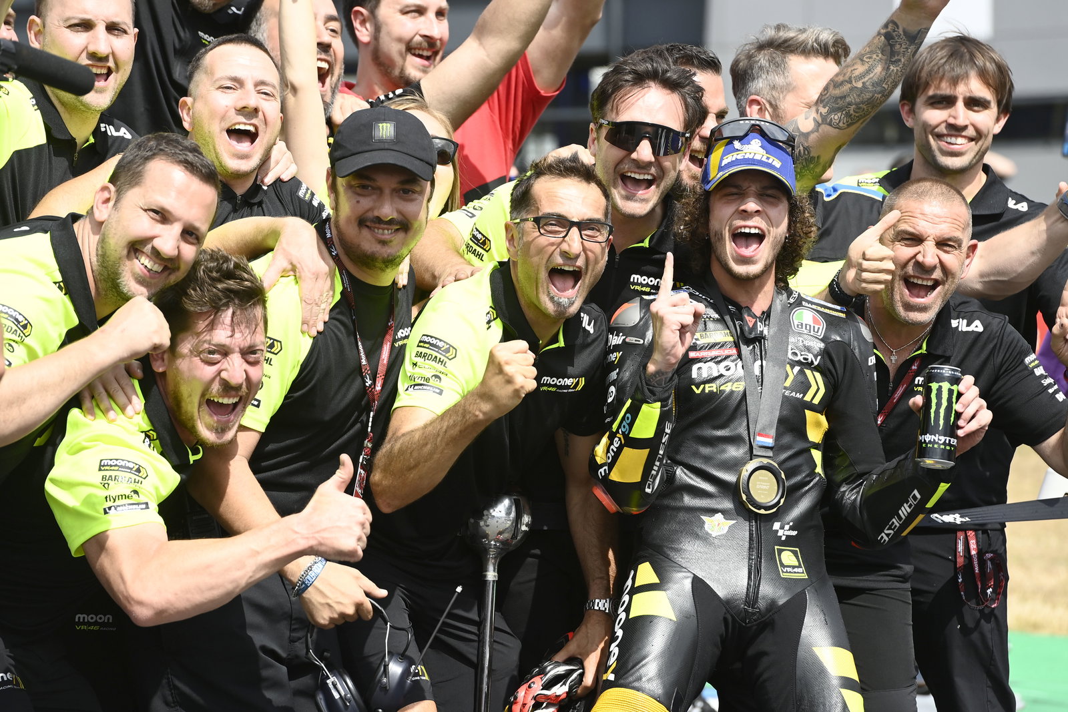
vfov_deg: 6.9
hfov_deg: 10.3
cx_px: 534
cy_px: 356
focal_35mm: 200
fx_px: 5933
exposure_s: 1/800
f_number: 8
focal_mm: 200
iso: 320
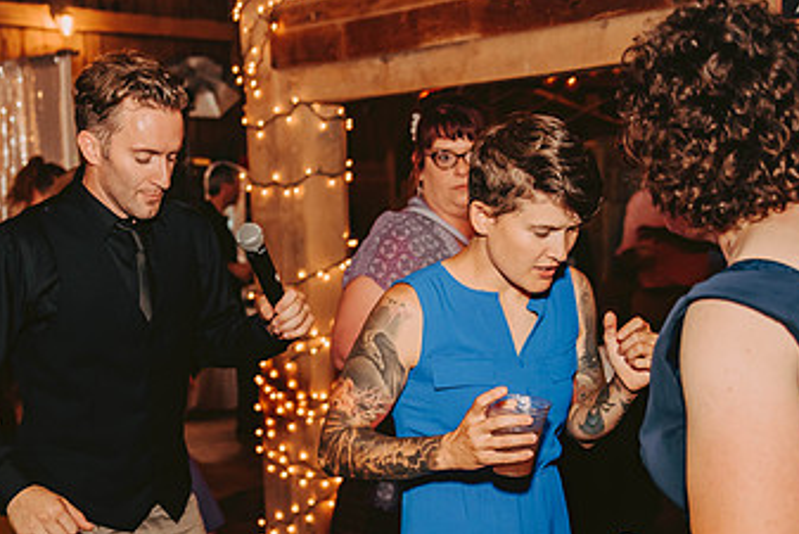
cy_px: 428
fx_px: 1221
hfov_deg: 35.9
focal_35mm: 55
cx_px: 270
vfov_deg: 24.3
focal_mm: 32
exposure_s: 1/125
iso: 1250
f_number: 2.8
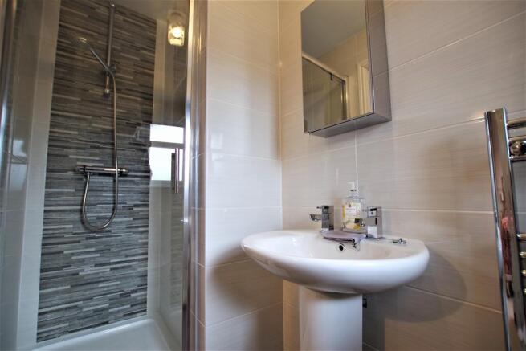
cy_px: 176
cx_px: 263
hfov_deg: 100.4
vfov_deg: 77.4
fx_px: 219
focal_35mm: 15
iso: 200
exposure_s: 1/40
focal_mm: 10
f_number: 4
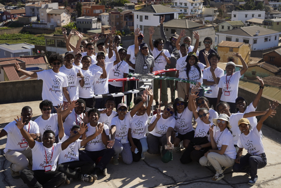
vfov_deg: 27.0
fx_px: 390
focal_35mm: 50
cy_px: 94
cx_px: 140
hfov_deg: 39.6
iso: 200
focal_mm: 50
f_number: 9
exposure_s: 1/400
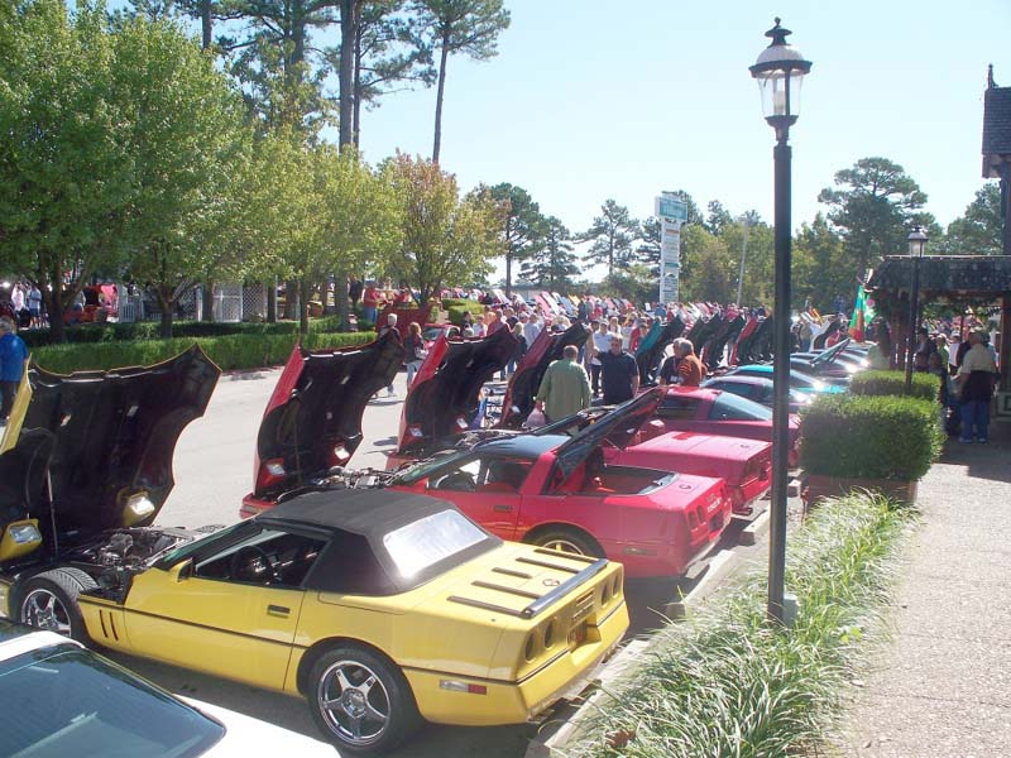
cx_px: 506
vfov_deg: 39.7
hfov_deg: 51.4
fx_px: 1051
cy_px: 379
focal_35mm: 36
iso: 64
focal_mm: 7.54
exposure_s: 1/250
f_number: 5
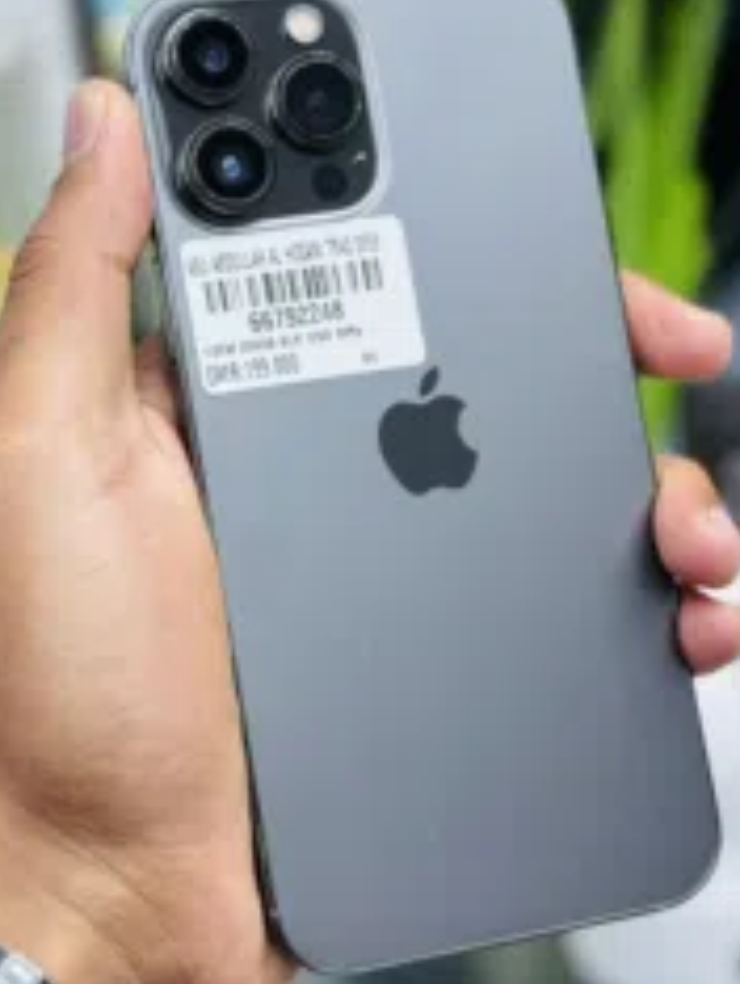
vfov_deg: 23.8
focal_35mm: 82
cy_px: 421
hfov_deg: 18.0
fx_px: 2333
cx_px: 320
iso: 64
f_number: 1.78
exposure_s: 1/484
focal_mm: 6.76
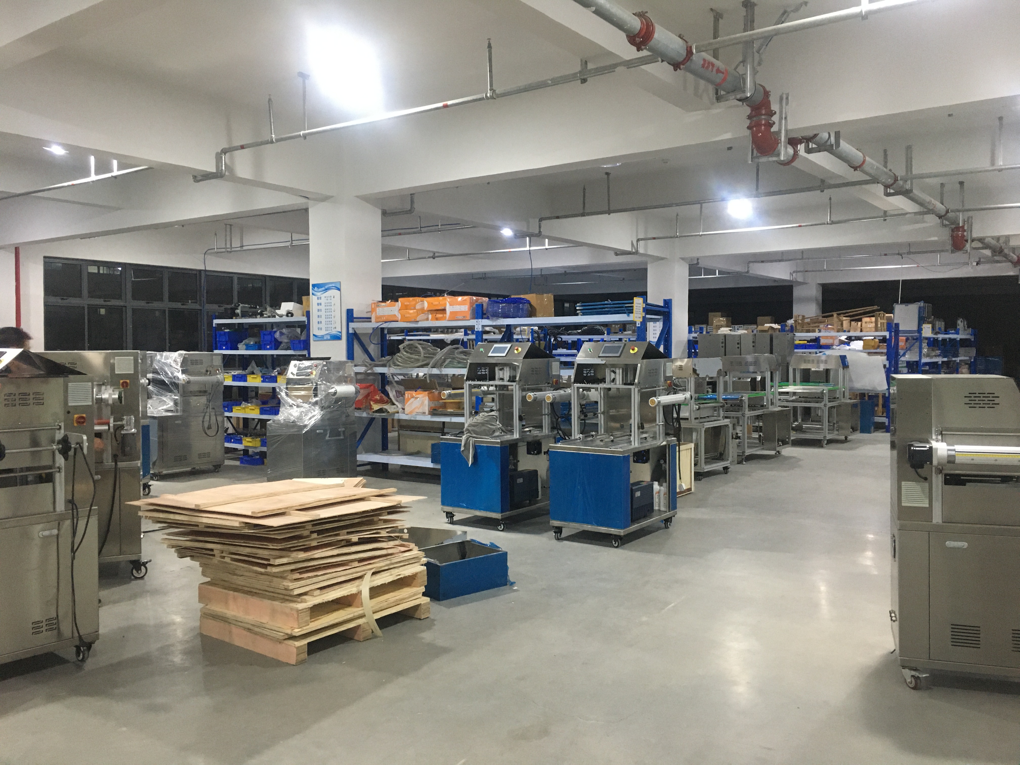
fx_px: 855
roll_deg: -0.5
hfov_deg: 61.7
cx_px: 510
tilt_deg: -0.6
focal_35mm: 29
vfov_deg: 48.2
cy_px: 382
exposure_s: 1/20
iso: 200
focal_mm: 4.15
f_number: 2.2
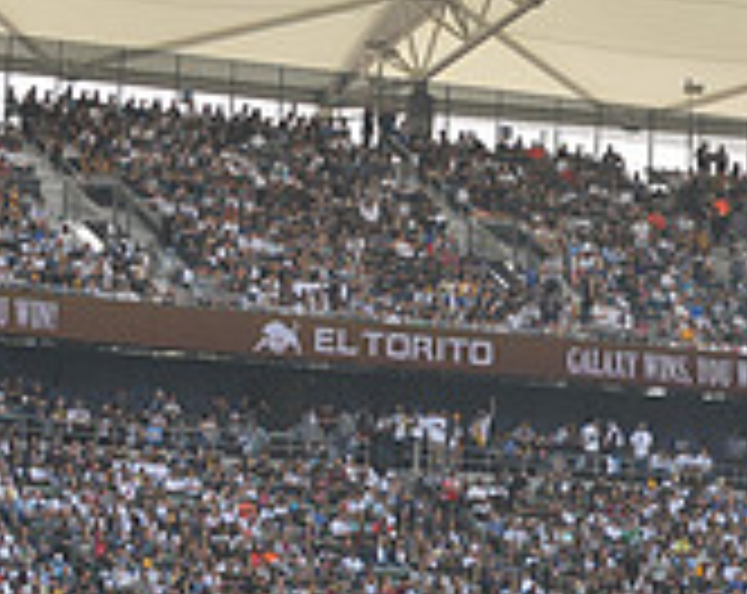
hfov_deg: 8.4
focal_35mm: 230
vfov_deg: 6.7
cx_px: 760
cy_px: 536
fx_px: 5073
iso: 320
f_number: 3.5
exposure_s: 1/2500
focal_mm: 70
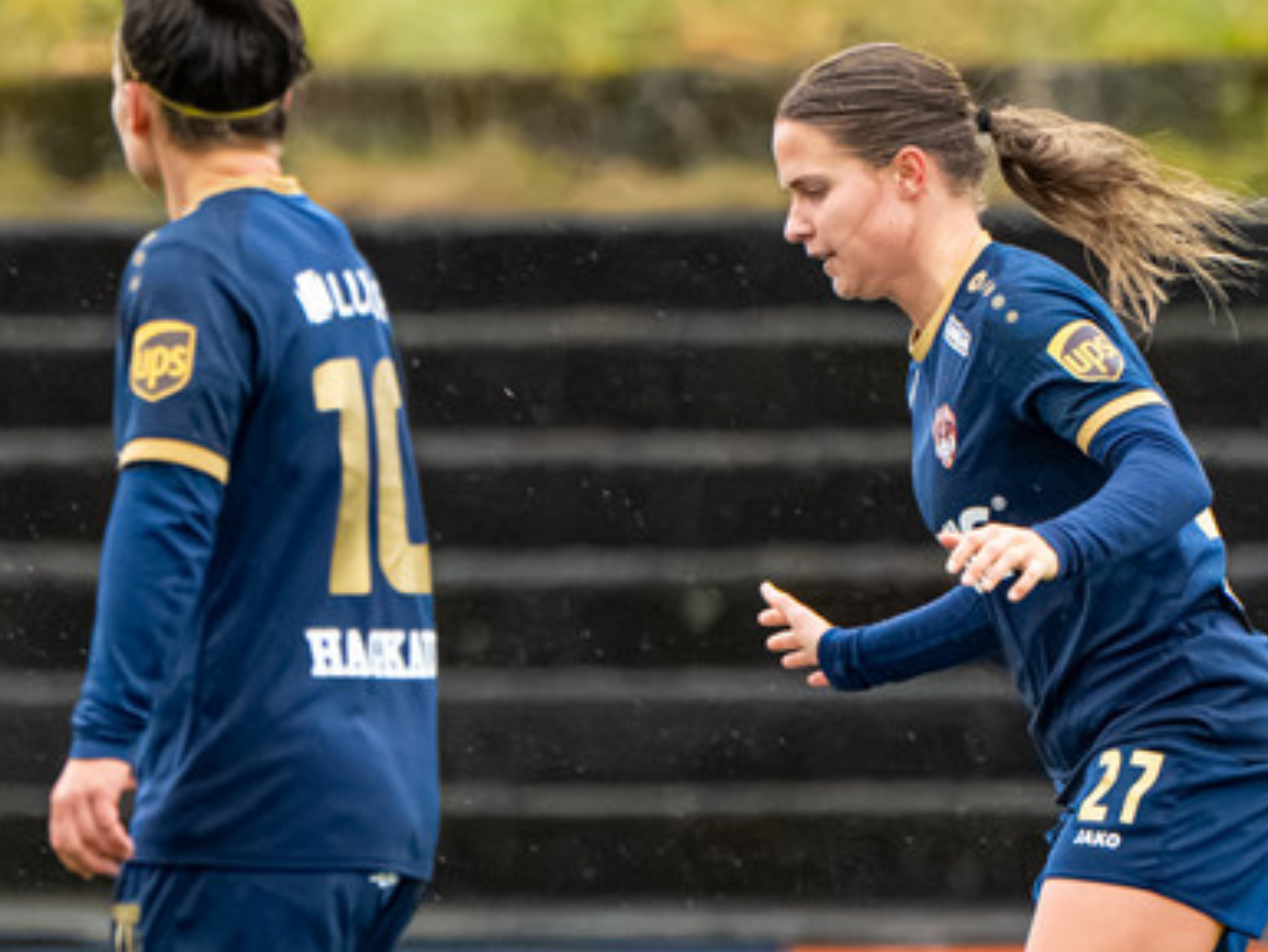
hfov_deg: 1.2
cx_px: 922
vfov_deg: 0.9
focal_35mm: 1608
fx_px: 58920
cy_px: 733
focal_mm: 510
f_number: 6.3
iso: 5600
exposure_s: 1/1000
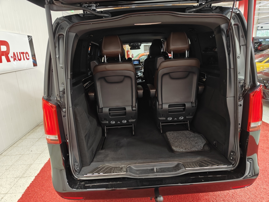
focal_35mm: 24
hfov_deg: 71.6
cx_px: 134
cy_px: 101
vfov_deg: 56.8
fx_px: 187
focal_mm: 5.59
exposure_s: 1/50
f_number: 1.8
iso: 160
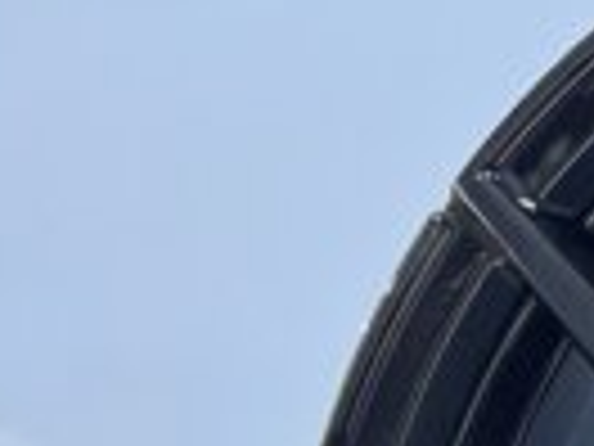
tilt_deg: +2.7
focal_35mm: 118
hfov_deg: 13.8
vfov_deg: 11.8
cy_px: 743
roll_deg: +0.6
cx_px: 1238
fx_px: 2025
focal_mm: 5.7
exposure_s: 1/25
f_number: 1.5
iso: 640
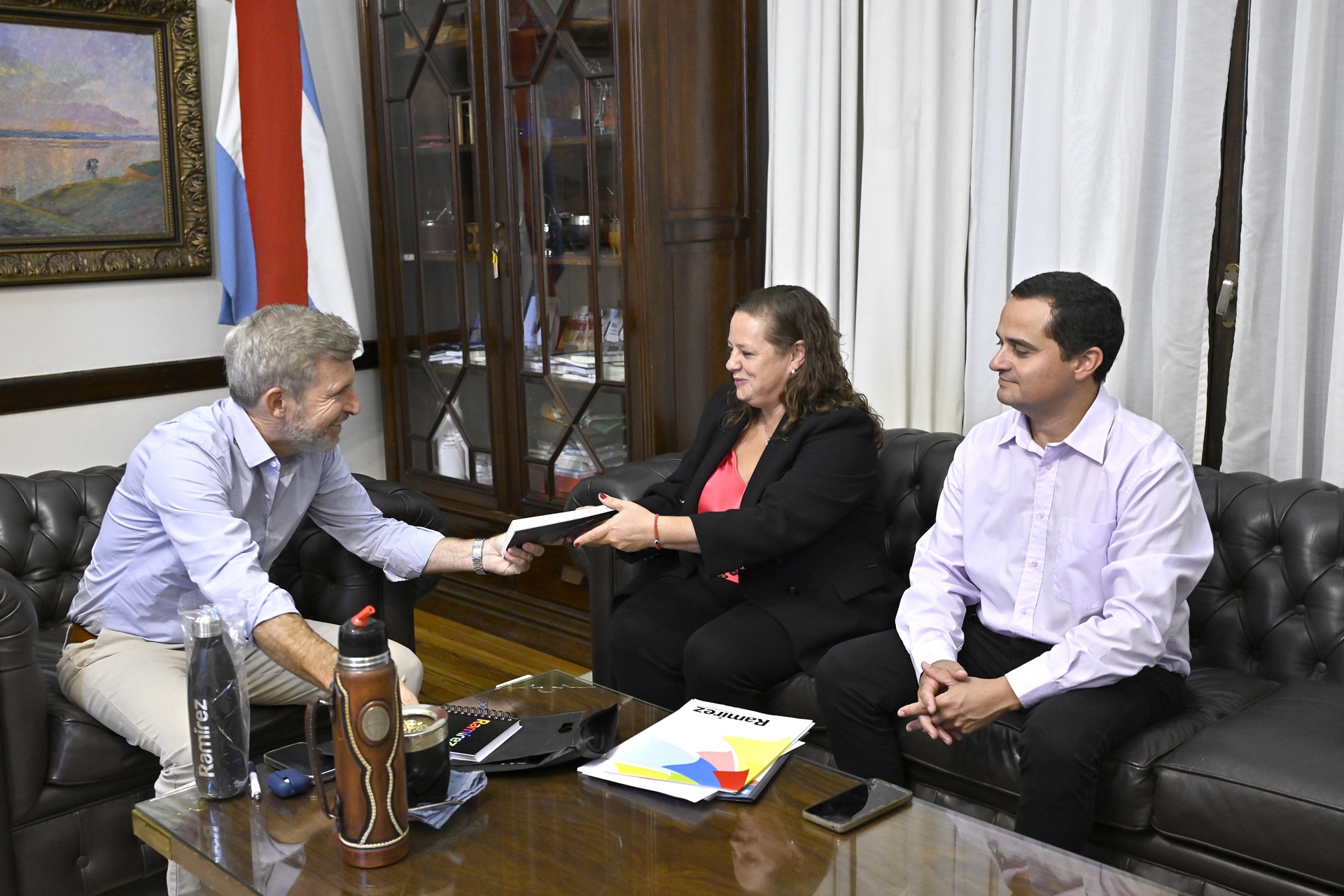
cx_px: 672
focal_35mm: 36
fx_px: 1344
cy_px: 448
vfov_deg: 36.9
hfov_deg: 53.1
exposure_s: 1/125
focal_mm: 36
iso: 2000
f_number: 4
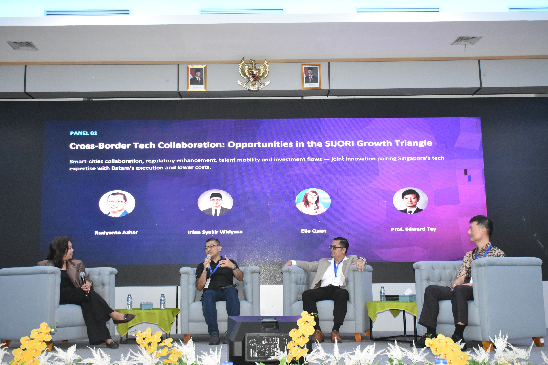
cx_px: 274
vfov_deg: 33.0
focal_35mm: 40
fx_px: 616
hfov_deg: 47.9
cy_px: 182
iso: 4500
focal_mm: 27
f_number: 5.6
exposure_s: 1/125
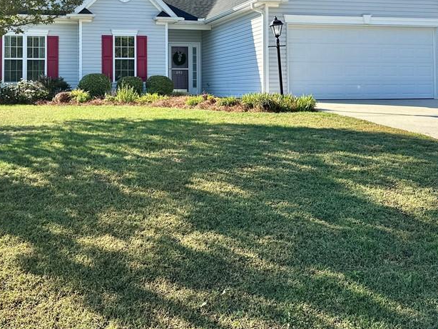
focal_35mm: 40
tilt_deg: +2.4
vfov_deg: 34.8
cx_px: 174
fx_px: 506
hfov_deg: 46.5
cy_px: 65
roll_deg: -0.4
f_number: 1.78
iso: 80
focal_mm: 6.86
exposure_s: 1/2028
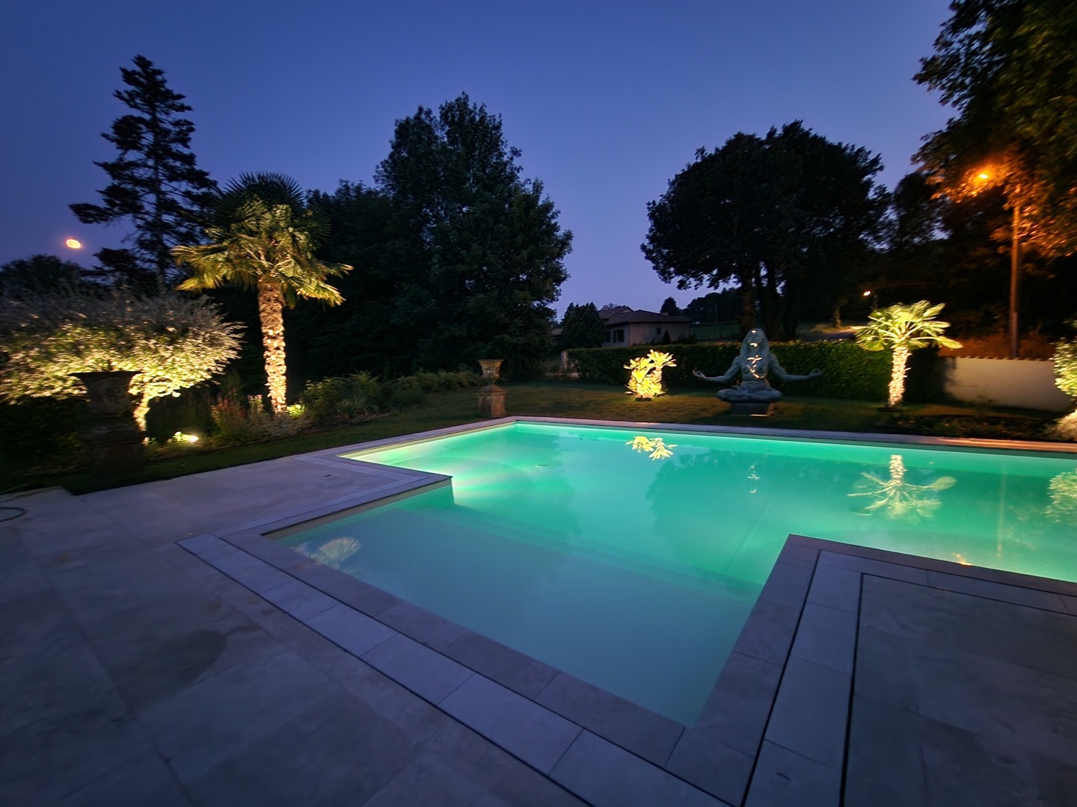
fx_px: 404
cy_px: 404
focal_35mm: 13
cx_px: 538
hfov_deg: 106.2
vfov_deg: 89.9
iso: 2500
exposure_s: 1/25
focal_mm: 2.2
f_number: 2.2
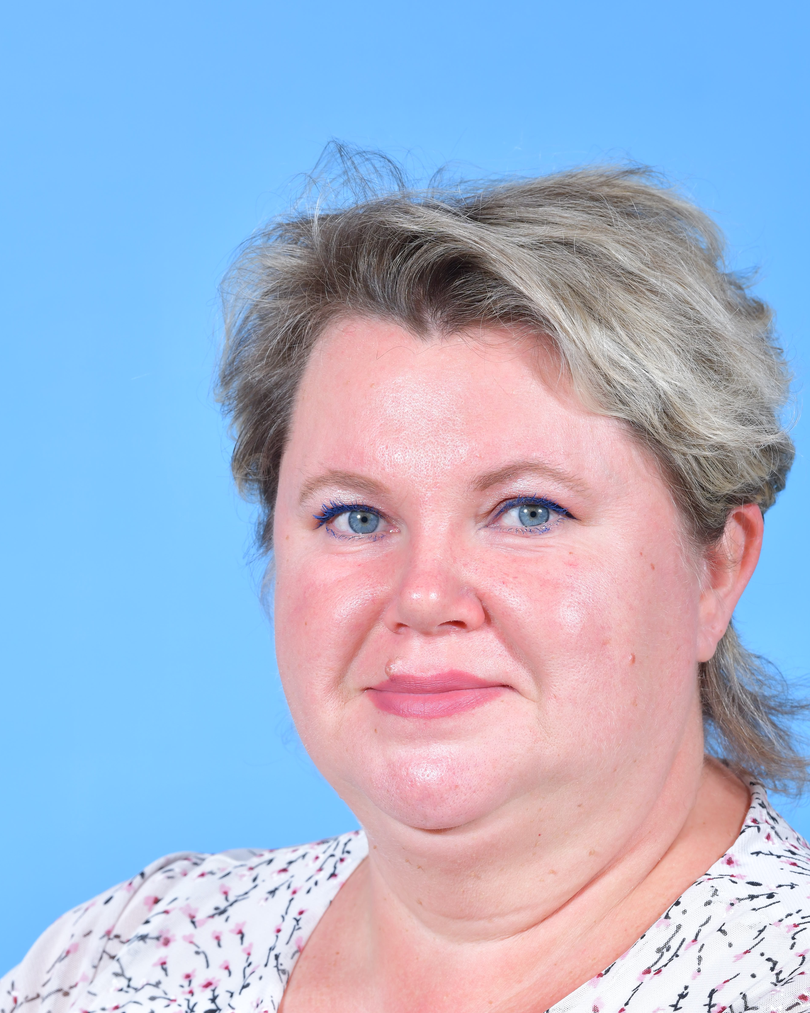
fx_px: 7792
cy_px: 814
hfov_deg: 6.0
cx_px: 464
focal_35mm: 260
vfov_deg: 7.4
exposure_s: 1/125
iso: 320
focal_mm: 160
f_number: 8
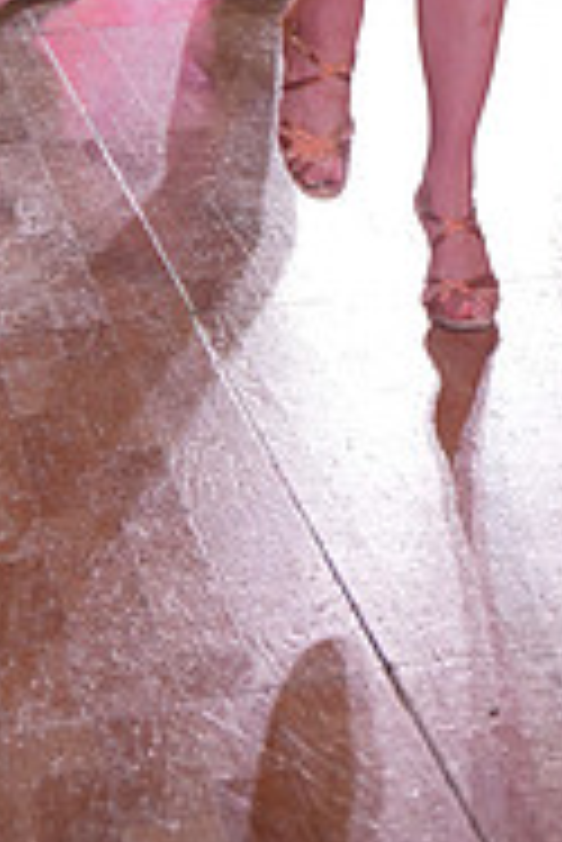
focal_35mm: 121
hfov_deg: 11.2
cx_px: 591
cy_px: -432
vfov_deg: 15.5
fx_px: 2828
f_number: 4
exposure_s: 1/500
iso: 1250
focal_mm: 39
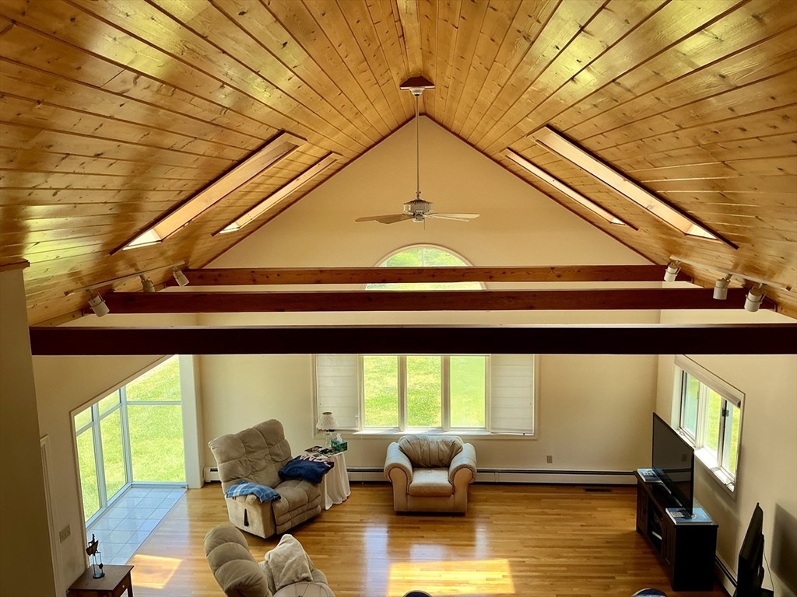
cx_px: 398
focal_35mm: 28
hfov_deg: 63.4
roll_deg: +1.0
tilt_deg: -8.4
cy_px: 298
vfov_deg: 49.7
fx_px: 645
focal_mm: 3
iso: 32
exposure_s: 1/122
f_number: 1.8
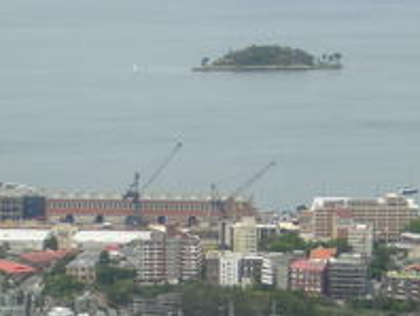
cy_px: 296
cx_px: 138
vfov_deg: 6.5
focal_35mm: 229
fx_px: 2782
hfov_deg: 8.6
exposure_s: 1/194
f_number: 4.7
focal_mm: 14.1
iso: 100
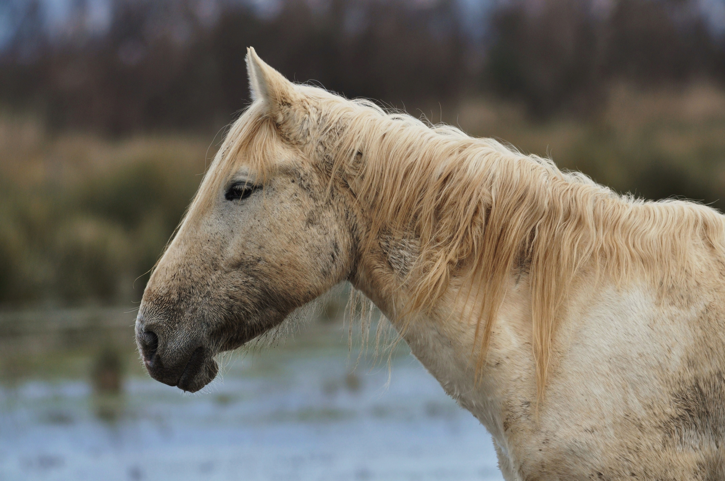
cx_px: 362
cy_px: 240
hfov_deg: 4.6
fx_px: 9051
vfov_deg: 3.0
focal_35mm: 450
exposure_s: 1/1000
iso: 400
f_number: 6
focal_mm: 300
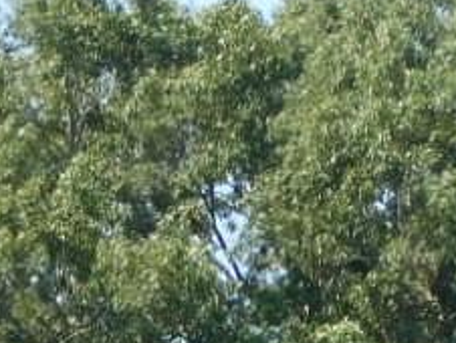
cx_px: -40
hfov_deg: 3.1
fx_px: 8479
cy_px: 706
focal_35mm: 643
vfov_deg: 2.3
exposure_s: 1/320
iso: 125
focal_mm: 16.1
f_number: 4.5
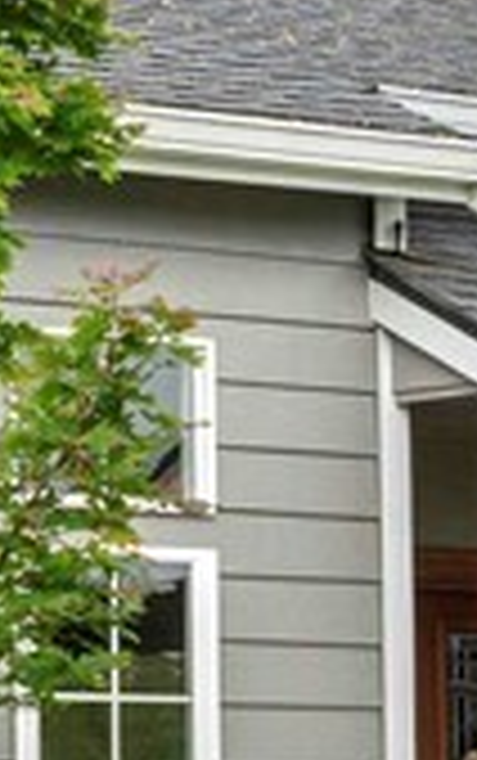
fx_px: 4461
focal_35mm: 215
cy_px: 875
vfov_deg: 9.6
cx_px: 286
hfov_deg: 6.1
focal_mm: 21
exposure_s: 1/60
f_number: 8
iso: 200
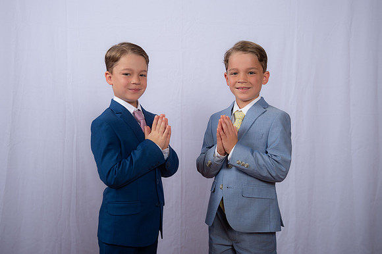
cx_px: 191
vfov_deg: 27.0
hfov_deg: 39.6
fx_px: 530
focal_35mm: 50
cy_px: 127
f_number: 8
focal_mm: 50
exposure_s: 1/160
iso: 250
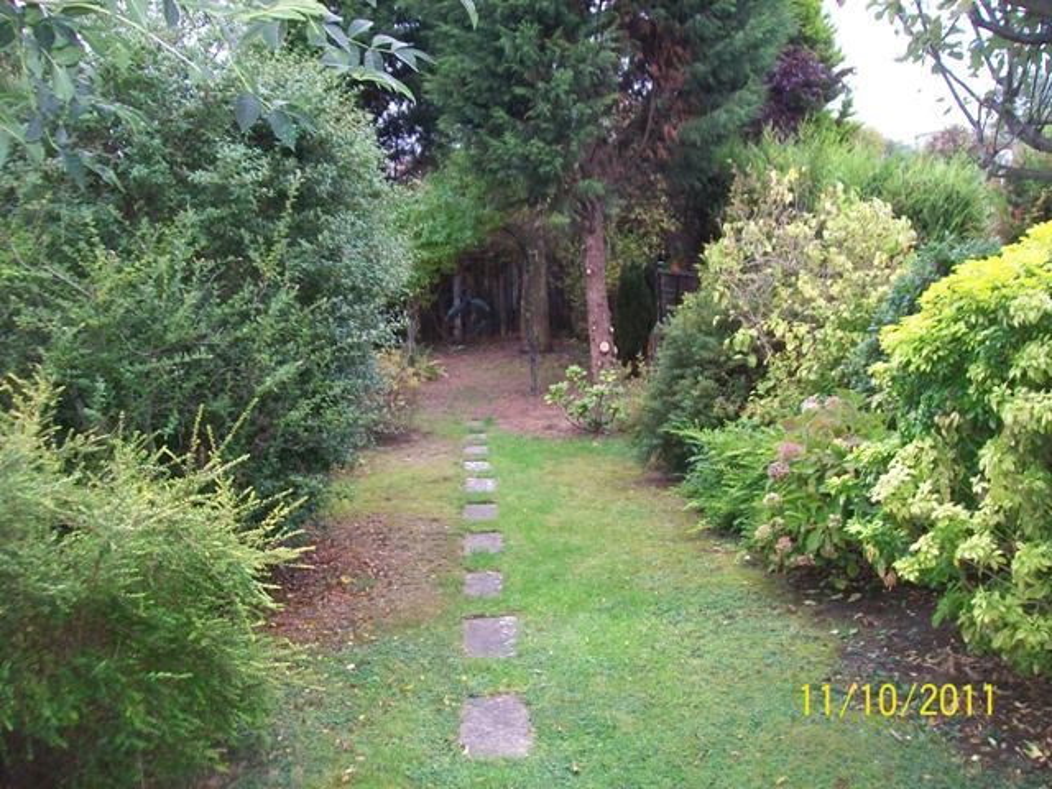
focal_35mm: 36
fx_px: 1094
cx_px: 526
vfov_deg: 39.7
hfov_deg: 51.4
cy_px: 394
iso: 160
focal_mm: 6
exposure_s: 1/60
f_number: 2.7
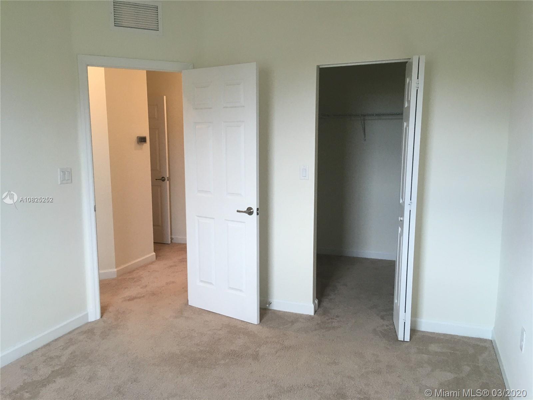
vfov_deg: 48.2
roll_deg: +0.5
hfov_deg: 61.7
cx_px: 266
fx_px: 447
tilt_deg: -7.9
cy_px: 200
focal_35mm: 29
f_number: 2.2
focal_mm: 4.15
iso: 40
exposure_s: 1/30
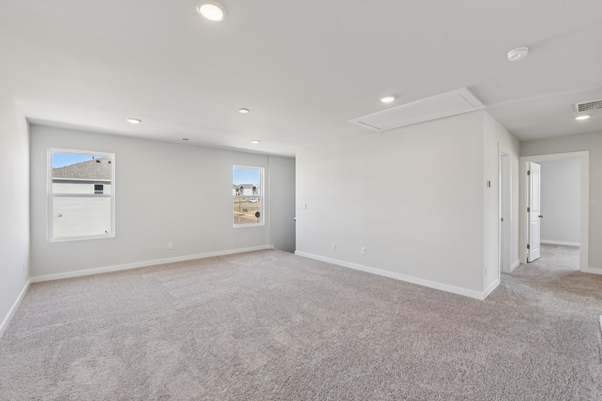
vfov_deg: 77.3
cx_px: 301
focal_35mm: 15
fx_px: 251
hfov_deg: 100.4
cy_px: 200
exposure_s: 1/30
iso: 200
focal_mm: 15
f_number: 8
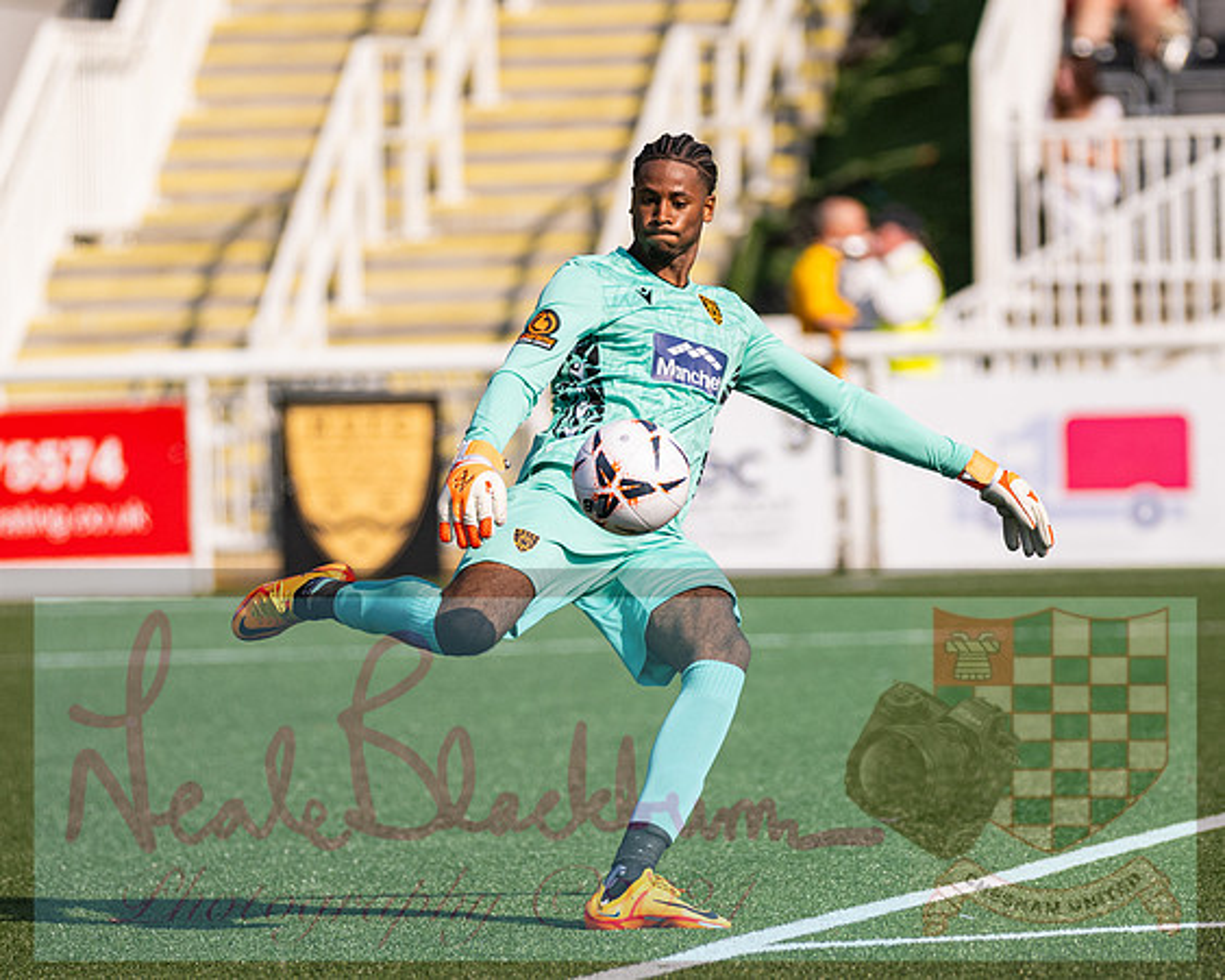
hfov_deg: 4.6
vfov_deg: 3.7
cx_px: 502
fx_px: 15322
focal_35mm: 423
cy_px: 438
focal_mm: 210
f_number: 2.8
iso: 250
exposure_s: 1/5000
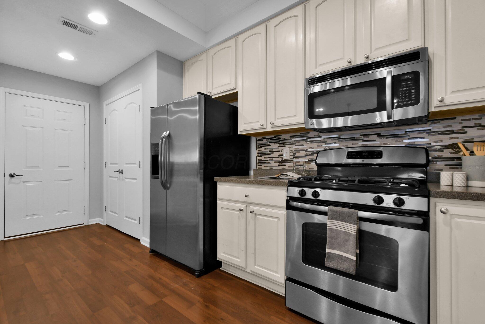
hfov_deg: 100.4
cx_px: 242
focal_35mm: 15
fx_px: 202
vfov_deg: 77.3
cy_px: 162
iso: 640
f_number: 7.1
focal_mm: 10
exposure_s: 1/13
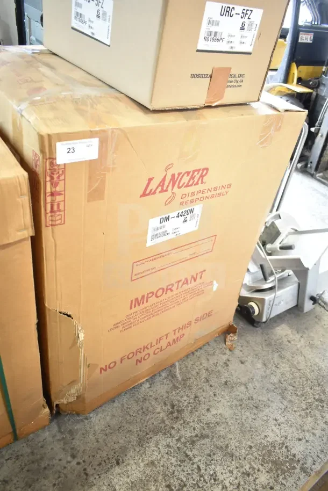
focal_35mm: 27
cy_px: 246
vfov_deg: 67.4
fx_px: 369
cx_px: 164
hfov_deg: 48.0
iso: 360
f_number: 3.5
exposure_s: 1/30
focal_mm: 18
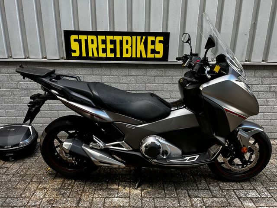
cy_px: 104
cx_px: 138
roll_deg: -0.7
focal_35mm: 26
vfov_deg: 53.1
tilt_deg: -17.8
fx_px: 208
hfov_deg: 67.3
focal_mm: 5.1
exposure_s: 1/121
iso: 64
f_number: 1.6
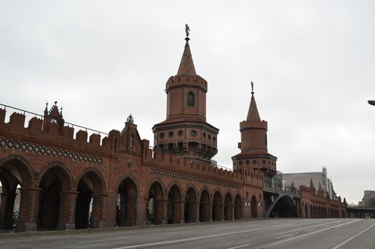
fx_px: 344
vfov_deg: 39.9
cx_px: 188
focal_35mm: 33
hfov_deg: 57.2
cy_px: 124
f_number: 9
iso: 400
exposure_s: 1/320
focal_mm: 22
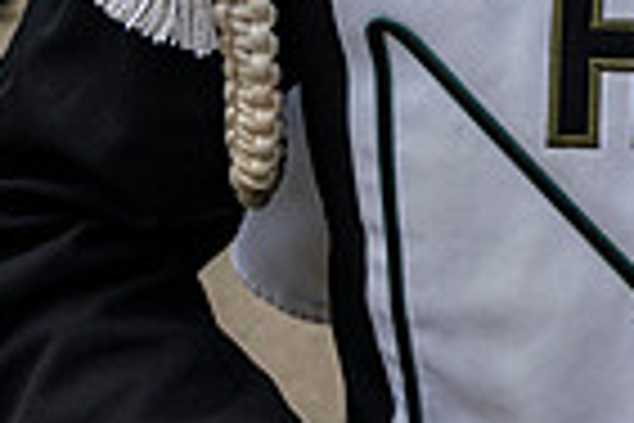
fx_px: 1743
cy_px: -385
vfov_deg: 12.4
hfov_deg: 19.5
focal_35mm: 99
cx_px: 742
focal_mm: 24
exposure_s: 1/1000
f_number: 4
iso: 100
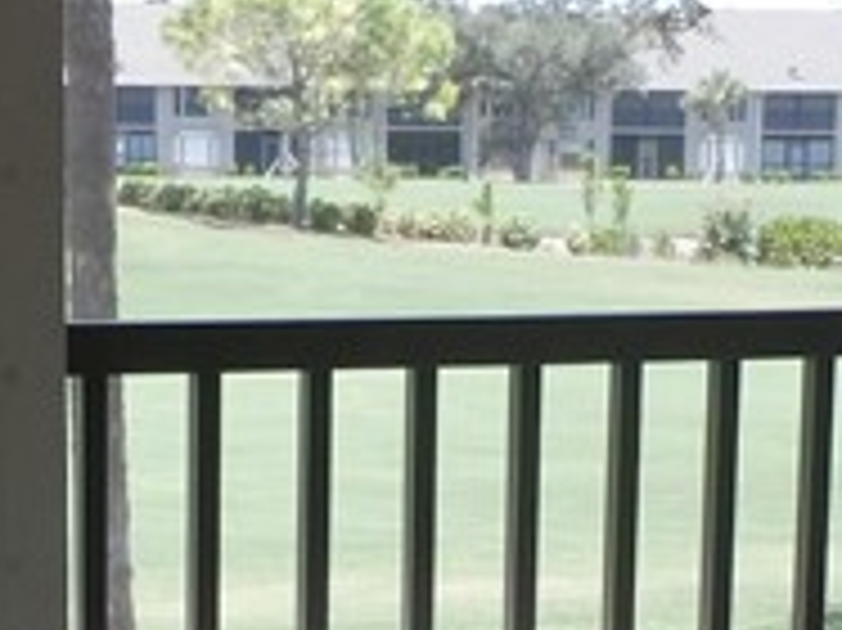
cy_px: 770
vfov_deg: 10.6
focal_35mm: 137
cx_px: 324
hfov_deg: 14.4
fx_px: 3330
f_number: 3
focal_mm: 4.5
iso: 100
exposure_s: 1/200
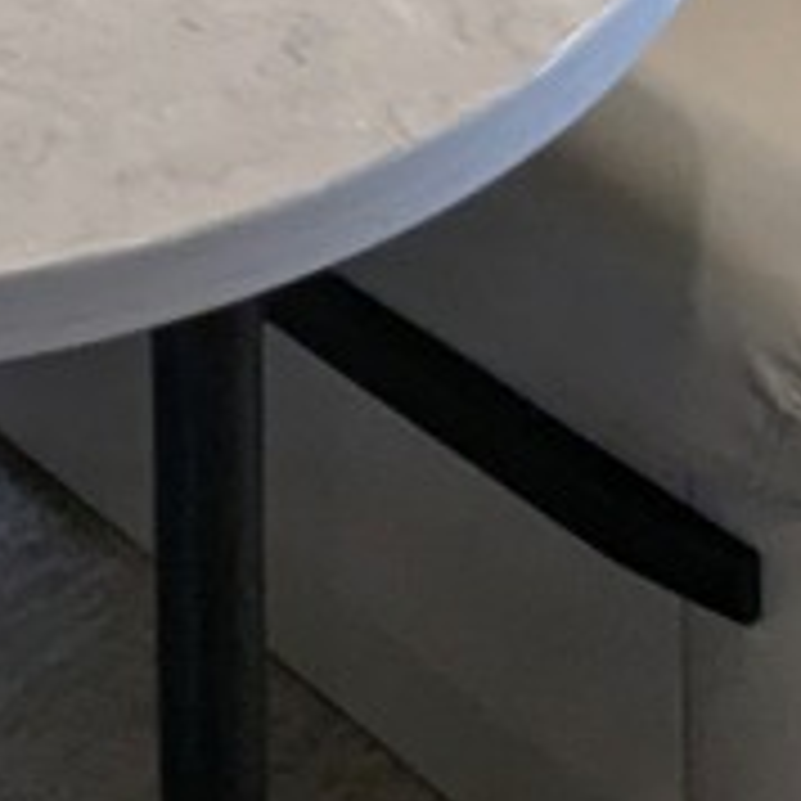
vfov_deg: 12.5
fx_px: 2906
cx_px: 70
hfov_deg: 15.5
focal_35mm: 111
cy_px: -1076
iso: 102
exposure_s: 1/53.2
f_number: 2.2
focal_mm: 2.35
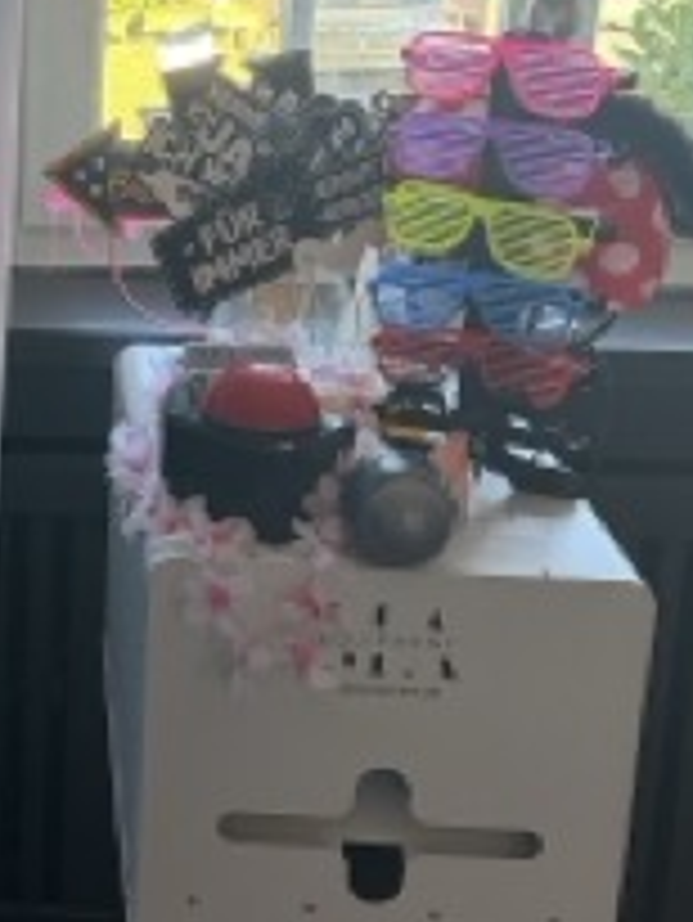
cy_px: 283
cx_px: -148
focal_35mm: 75
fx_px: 2000
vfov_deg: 25.8
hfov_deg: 18.6
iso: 200
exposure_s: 1/74
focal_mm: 6.76
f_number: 1.78
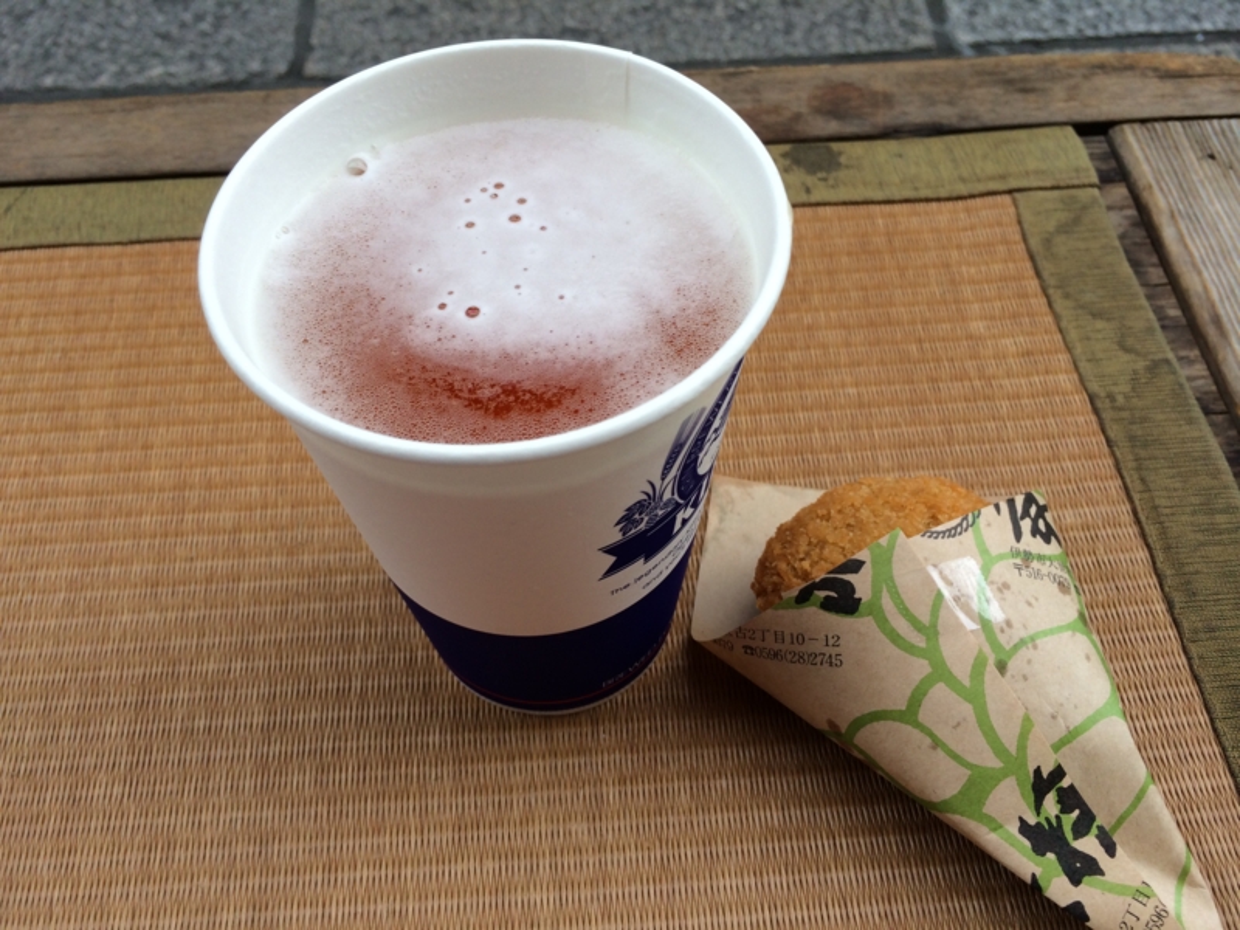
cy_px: 465
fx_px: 1075
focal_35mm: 30
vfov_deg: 46.8
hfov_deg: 60.0
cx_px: 620
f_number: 2.2
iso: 50
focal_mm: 4.12
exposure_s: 1/120
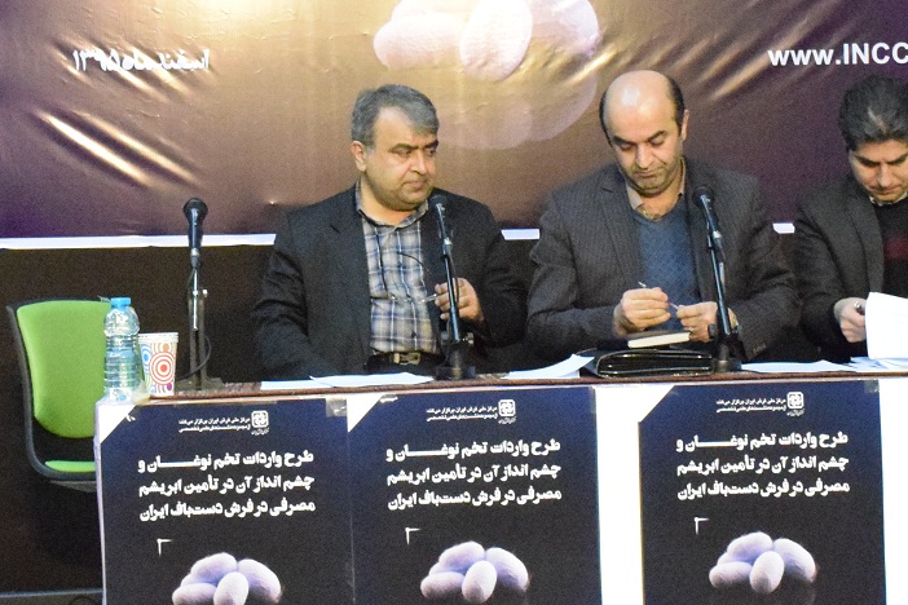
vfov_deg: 13.7
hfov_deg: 20.4
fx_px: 2522
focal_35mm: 100
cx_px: 380
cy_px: 207
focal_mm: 26
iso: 12800
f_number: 7.1
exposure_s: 1/80
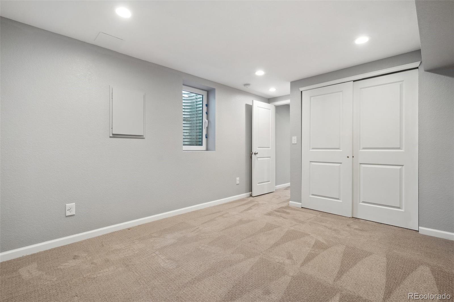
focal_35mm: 15
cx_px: 227
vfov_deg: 77.3
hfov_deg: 100.4
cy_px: 151
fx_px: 189
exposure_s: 1/8
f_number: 8
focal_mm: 10
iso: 400
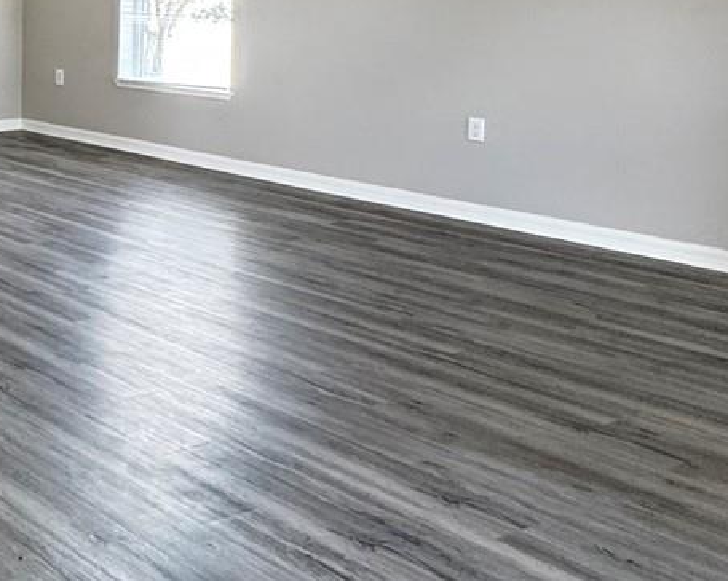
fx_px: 1033
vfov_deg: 30.2
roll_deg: +0.8
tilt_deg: -6.8
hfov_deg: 28.5
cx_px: -305
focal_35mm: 48
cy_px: 72
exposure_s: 1/60
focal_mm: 2.22
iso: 200
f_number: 2.2
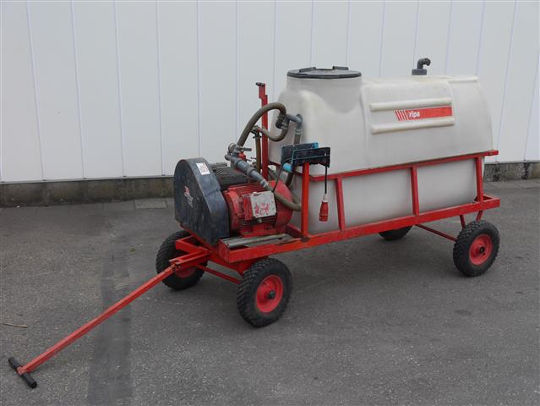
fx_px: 624
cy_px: 203
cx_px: 270
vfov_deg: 36.0
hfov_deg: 46.8
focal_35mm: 40
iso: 160
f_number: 5.6
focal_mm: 20
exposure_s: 1/160
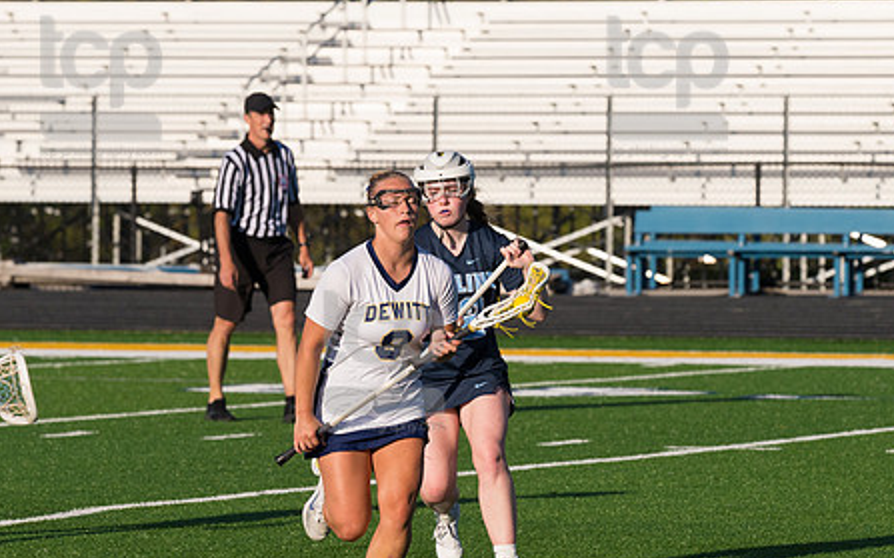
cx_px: 384
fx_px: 8208
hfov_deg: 6.2
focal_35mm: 337
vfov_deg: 3.9
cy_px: 362
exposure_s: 1/1600
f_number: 5.6
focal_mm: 170
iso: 250
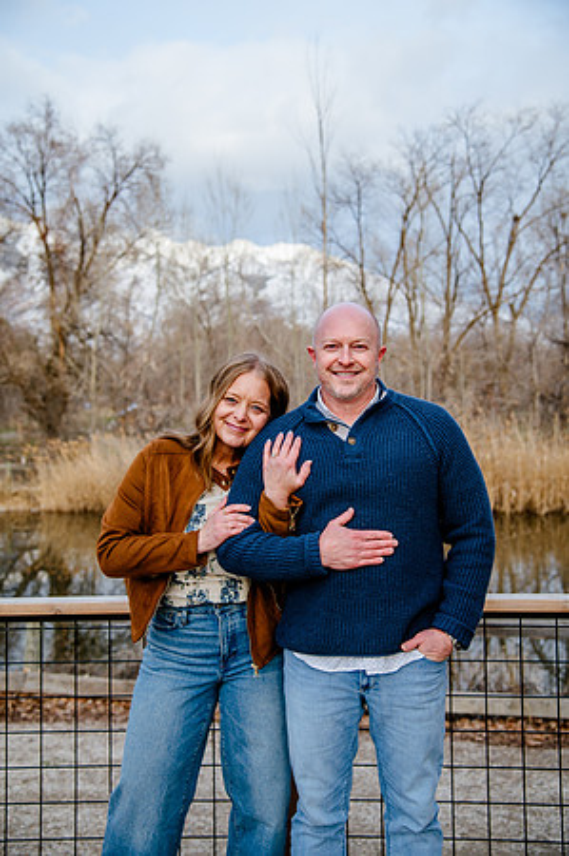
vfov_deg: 42.8
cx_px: 284
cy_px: 428
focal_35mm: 46
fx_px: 1093
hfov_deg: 29.2
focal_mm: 46
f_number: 4.5
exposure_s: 1/320
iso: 250
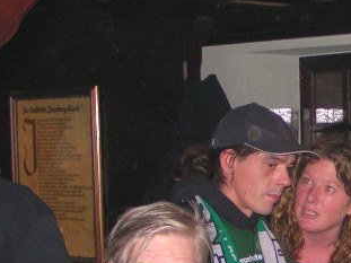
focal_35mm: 126
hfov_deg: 15.4
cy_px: 163
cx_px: 353
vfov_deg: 11.7
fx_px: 1277
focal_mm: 7.6
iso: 200
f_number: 2.8
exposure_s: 1/50
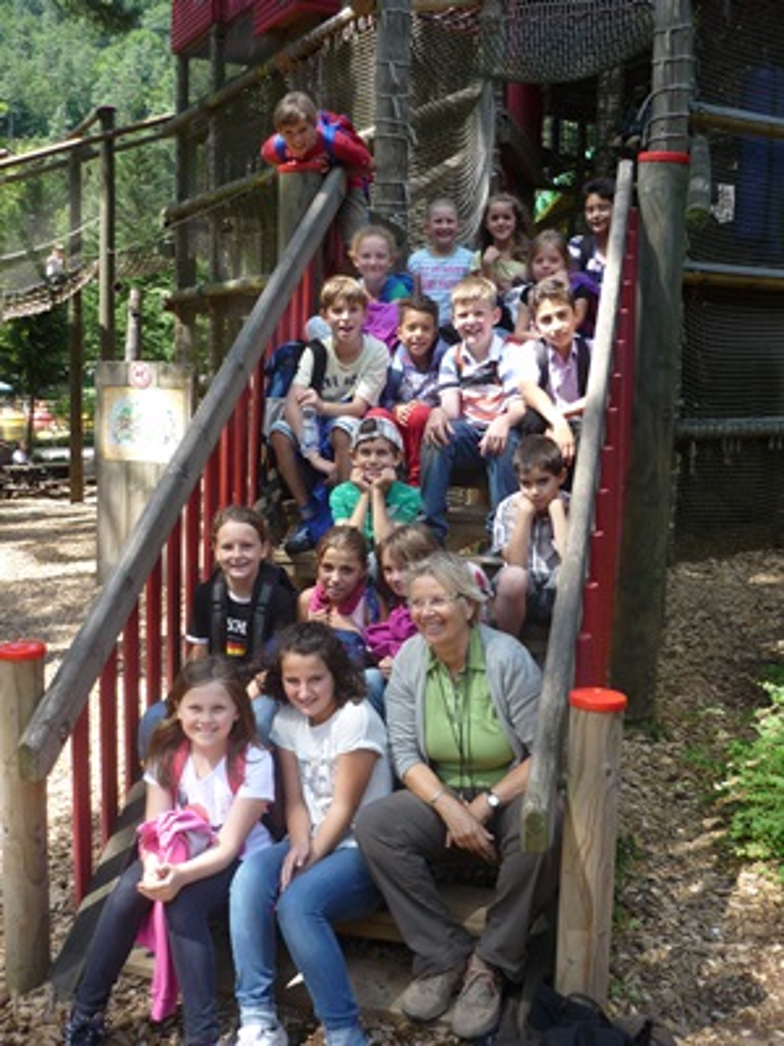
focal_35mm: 33
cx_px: 392
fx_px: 997
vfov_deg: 55.4
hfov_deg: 42.9
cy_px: 523
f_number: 2.8
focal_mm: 5.5
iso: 100
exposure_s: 1/250
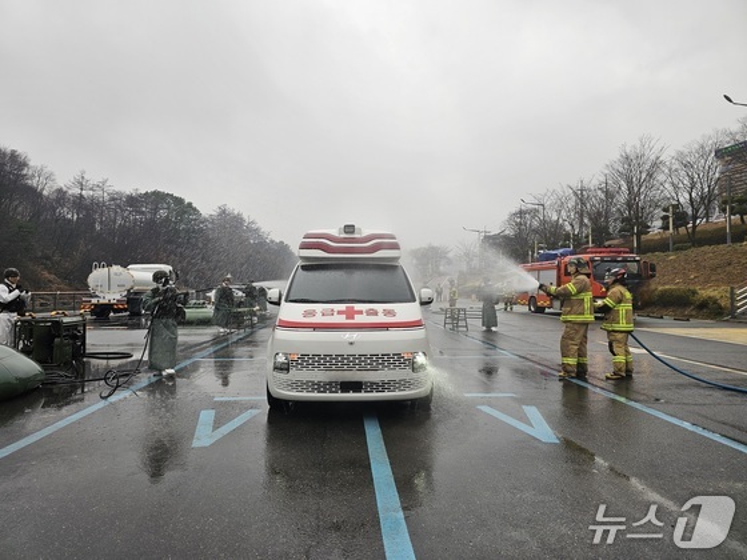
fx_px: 496
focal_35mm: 23
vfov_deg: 58.9
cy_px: 280
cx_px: 374
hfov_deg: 73.9
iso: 12
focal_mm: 6.3
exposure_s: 1/120
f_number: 1.7
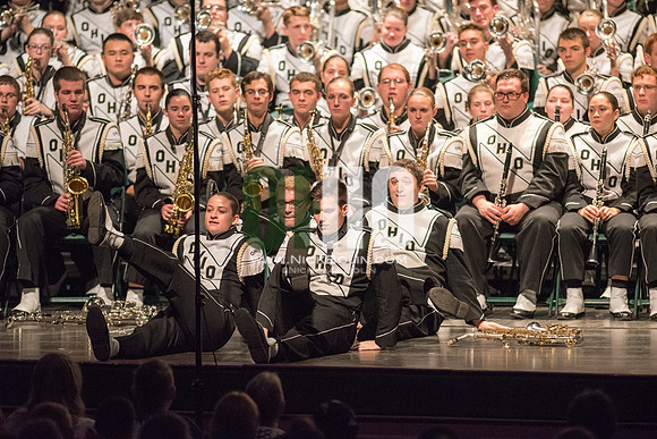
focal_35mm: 300
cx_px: 328
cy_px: 220
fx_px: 5476
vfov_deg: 4.6
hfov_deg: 6.9
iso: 4000
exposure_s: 1/500
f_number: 2.8
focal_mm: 300
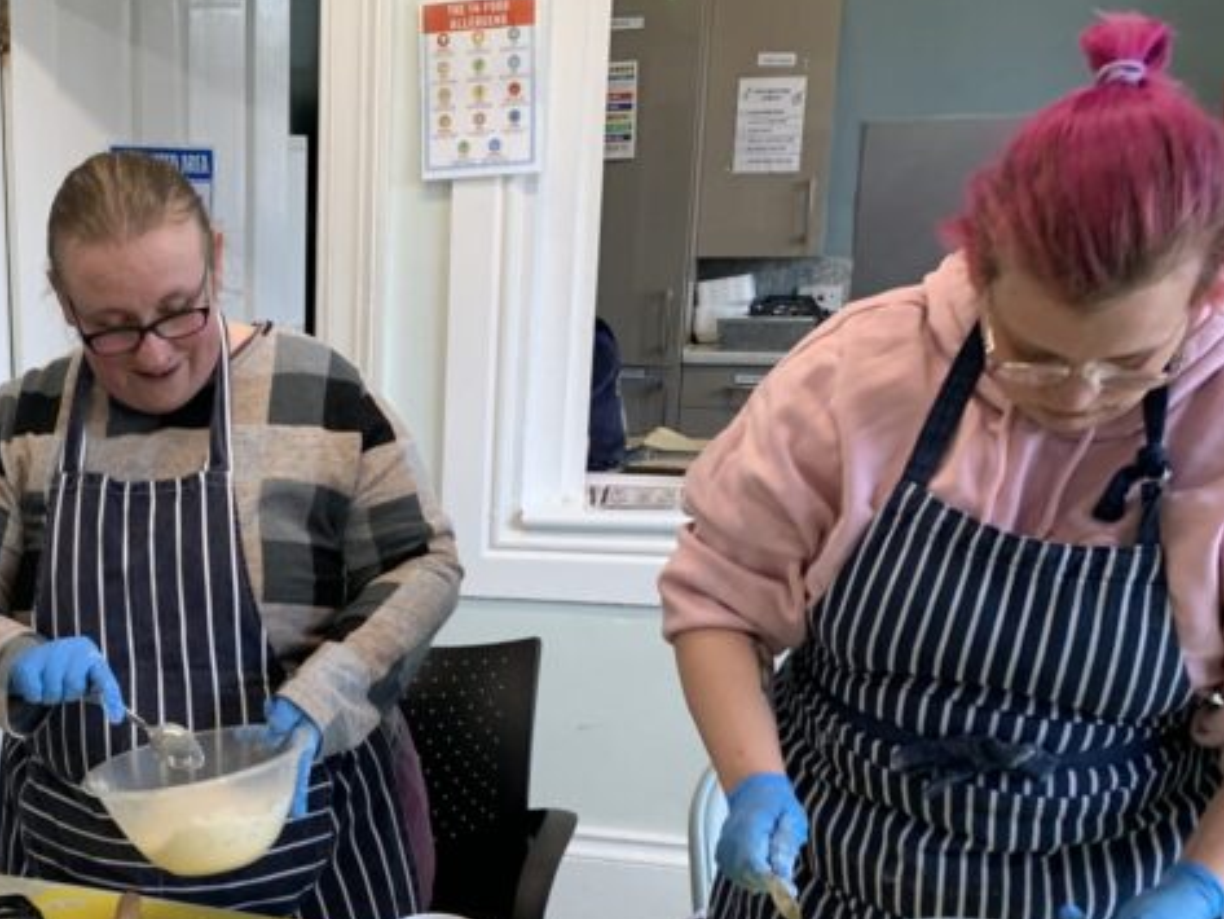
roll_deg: +0.6
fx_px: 1556
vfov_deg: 31.8
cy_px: 761
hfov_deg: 41.2
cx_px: 251
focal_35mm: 44
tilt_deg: -18.3
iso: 80
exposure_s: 1/100
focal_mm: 4.25
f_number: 1.8
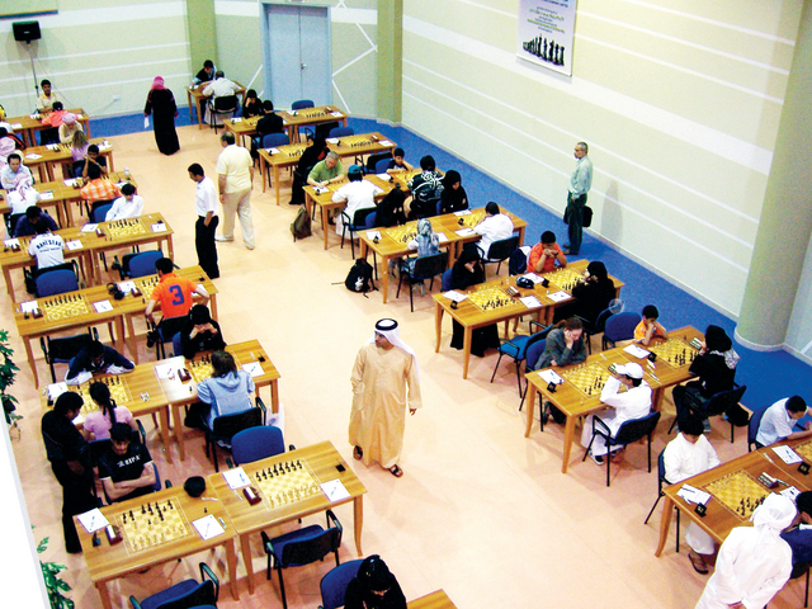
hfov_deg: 51.4
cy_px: 304
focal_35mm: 36
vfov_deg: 39.7
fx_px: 844
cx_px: 406
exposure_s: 1/60
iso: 125
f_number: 2.8
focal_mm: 6.2
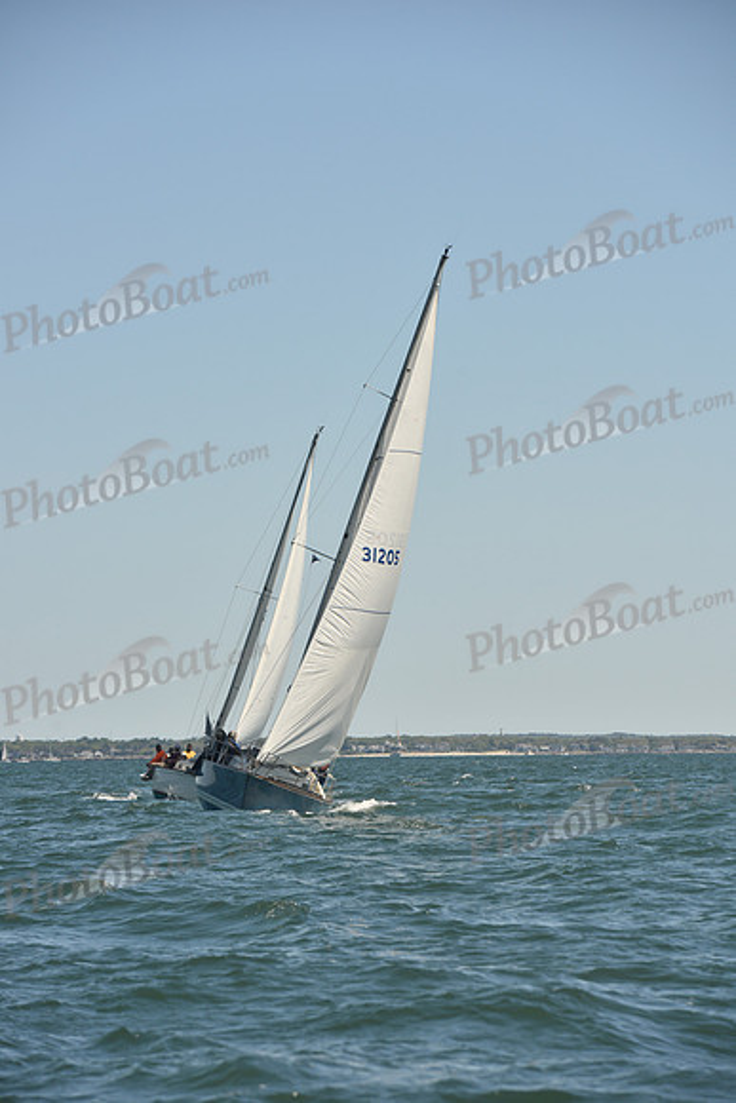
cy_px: 552
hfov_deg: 9.8
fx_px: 4290
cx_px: 368
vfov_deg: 14.7
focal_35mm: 140
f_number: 6.3
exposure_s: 1/800
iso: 250
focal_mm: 140
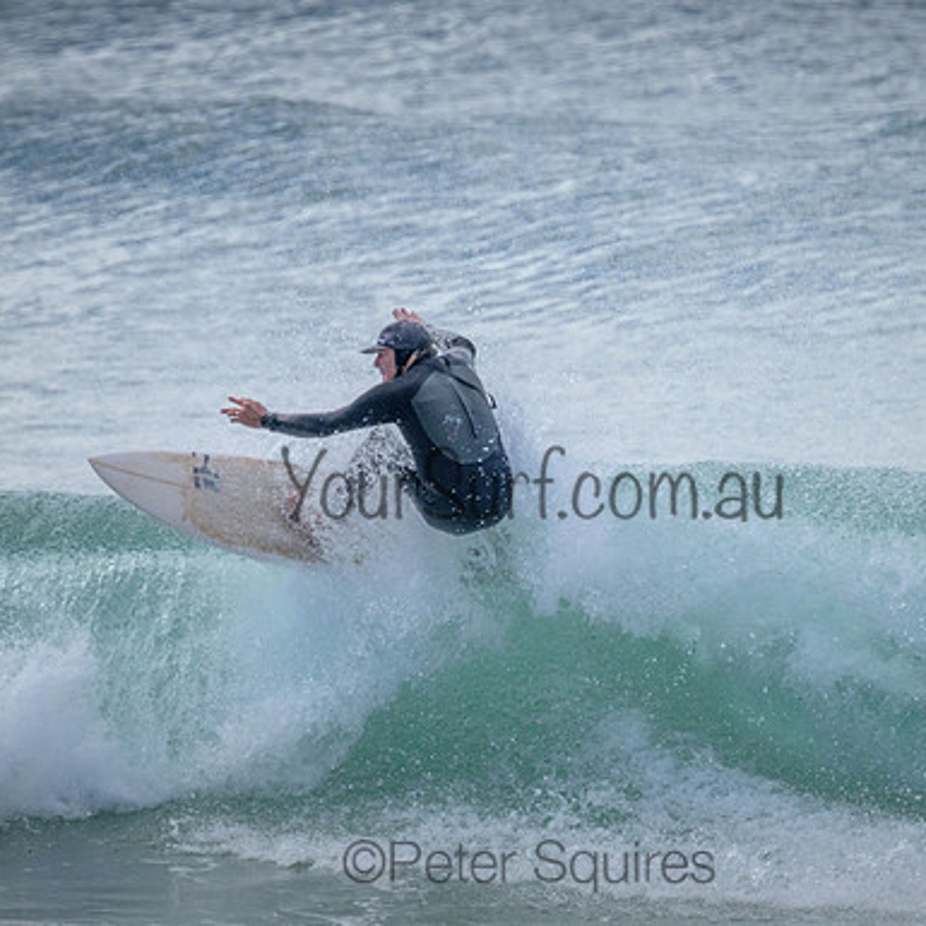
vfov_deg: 1.7
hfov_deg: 1.7
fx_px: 31022
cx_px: 529
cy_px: 463
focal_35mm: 1025
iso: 2000
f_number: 11
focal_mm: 800
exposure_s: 1/1000
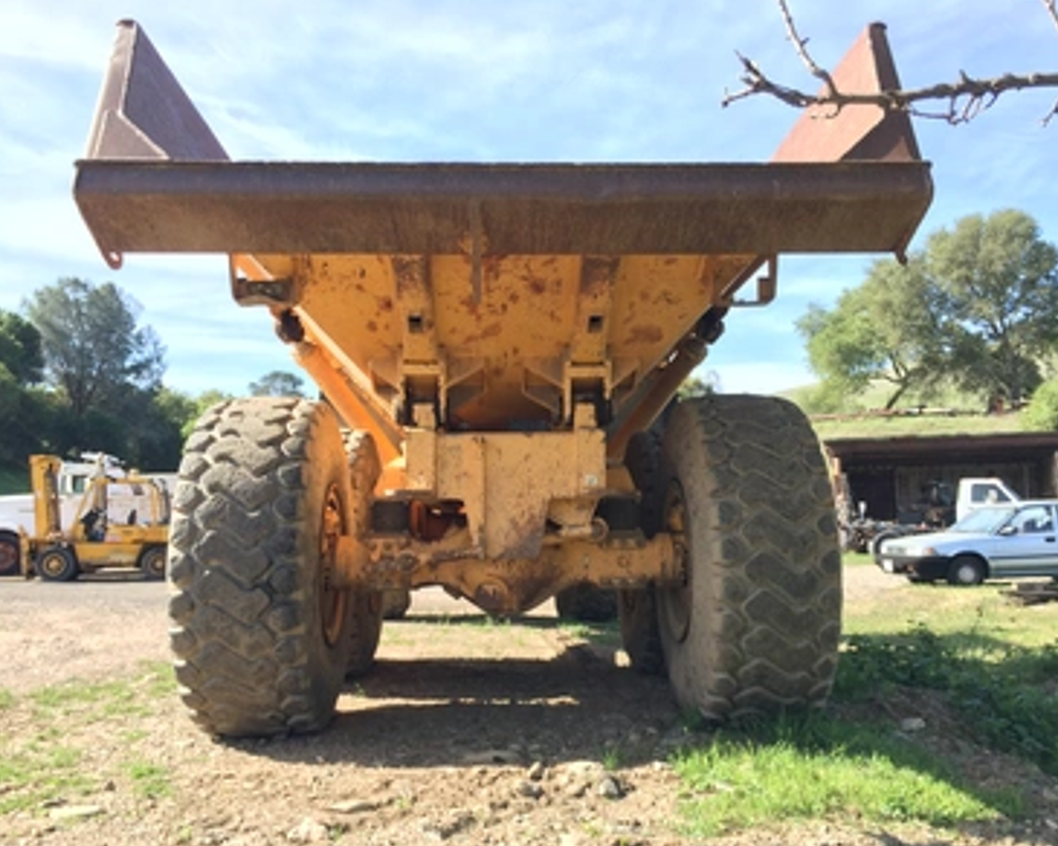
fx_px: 971
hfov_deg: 57.2
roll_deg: +0.6
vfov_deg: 47.1
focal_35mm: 31
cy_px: 426
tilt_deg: +5.4
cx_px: 516
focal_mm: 4.15
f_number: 2.2
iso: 32
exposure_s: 1/391
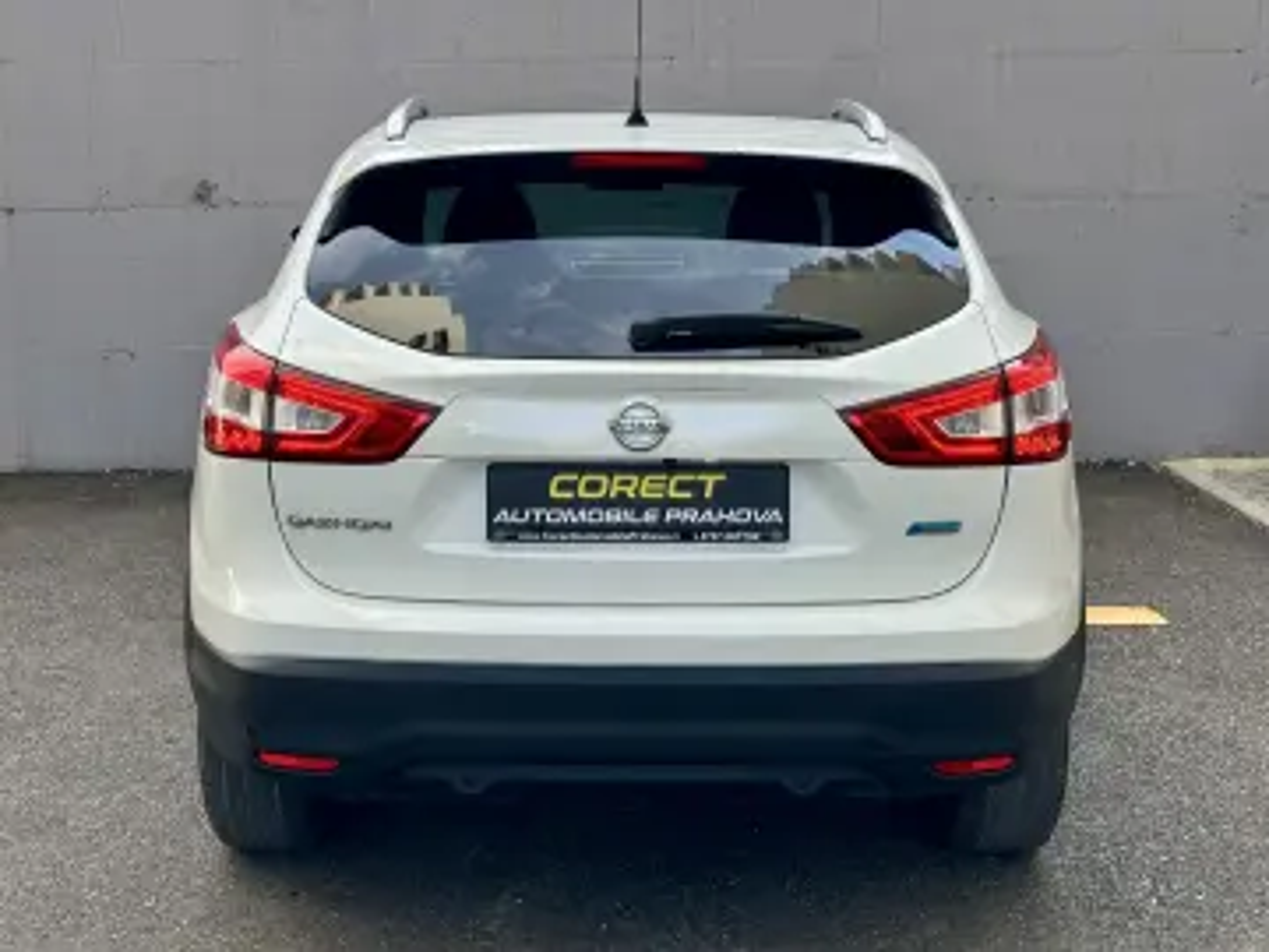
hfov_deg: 39.7
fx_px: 1760
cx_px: 634
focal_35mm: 48
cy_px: 476
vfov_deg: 30.3
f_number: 1.78
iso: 64
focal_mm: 6.86
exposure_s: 1/1009
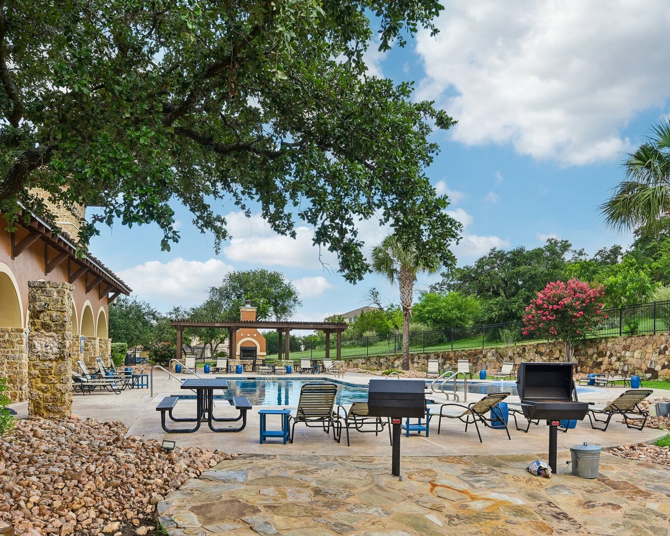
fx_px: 555
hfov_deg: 62.1
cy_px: 265
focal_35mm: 28
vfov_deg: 51.5
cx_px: 313
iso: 400
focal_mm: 24
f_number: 8
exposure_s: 1/250
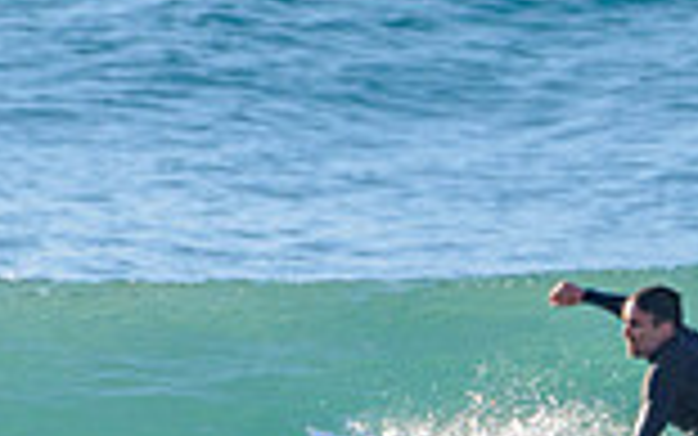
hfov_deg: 0.9
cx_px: 692
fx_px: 44434
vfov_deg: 0.6
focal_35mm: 2335
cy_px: 499
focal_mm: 500
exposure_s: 1/2000
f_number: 5.6
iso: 220
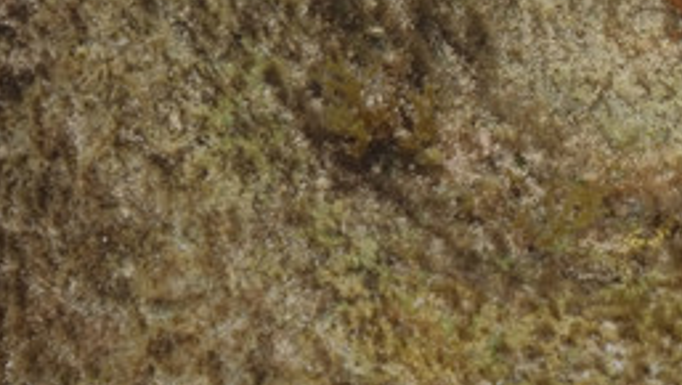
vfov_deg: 11.2
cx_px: 772
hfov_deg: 19.1
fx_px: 1936
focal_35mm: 107
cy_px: -49
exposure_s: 1/350
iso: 200
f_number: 7.1
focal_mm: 27
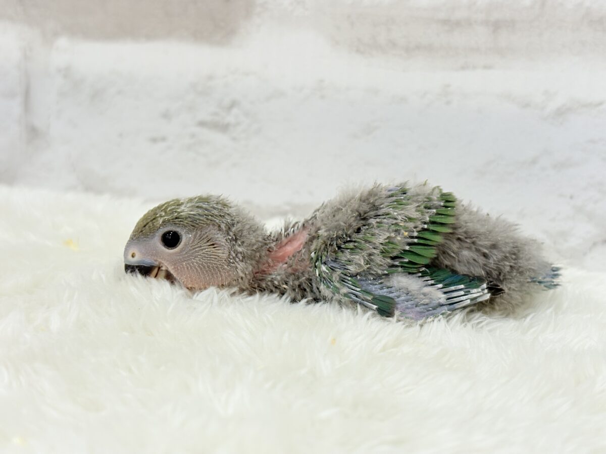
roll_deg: -2.8
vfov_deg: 28.0
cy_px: 227
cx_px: 303
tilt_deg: -12.2
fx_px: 910
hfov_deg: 36.8
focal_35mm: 52
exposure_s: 1/100
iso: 80
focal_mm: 5.96
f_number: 1.6
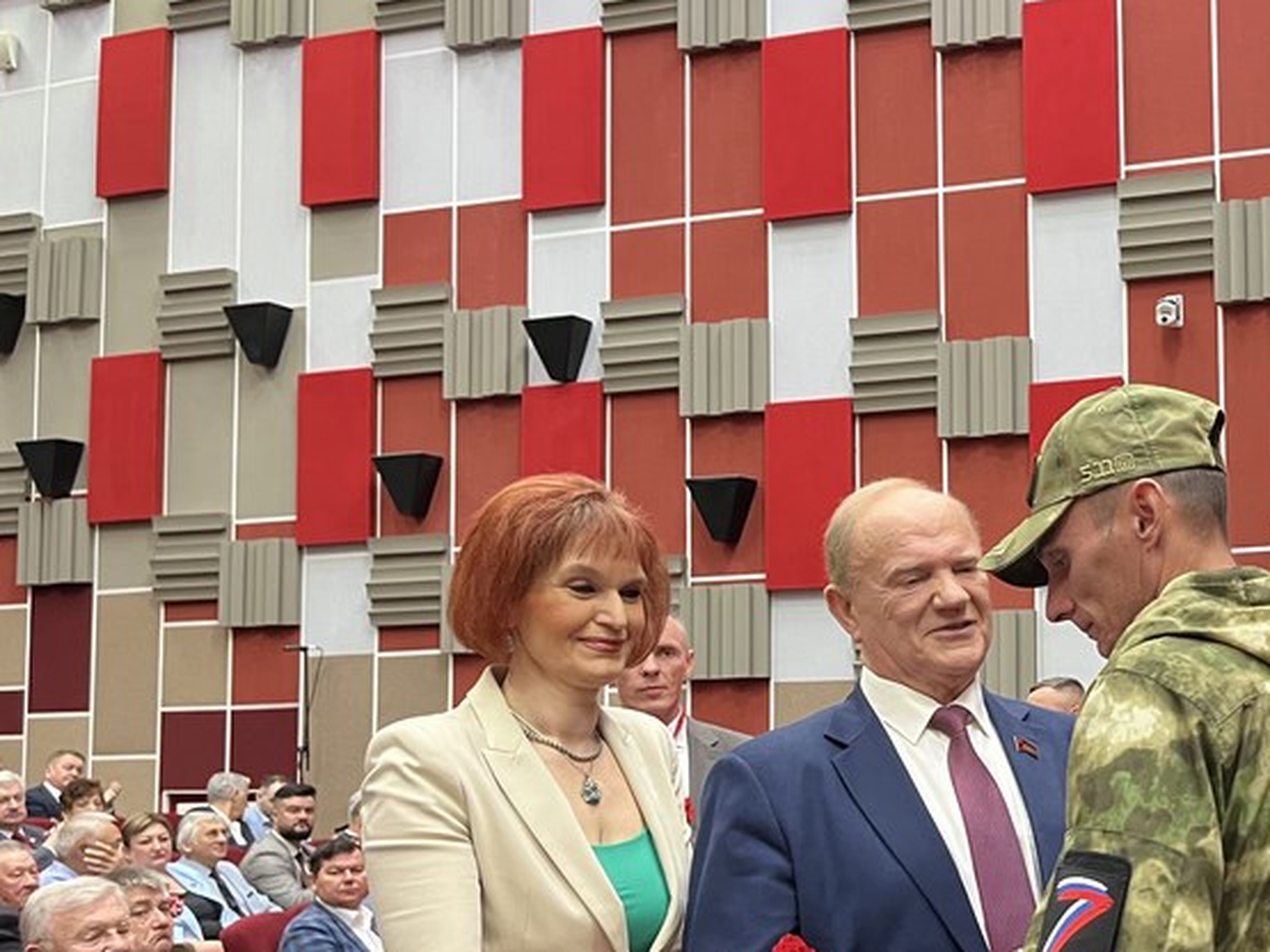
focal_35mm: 48
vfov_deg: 30.1
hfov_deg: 37.0
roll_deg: +1.6
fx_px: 1761
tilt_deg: +4.8
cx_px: 1153
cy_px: 620
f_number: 1.6
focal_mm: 5.1
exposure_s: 1/50
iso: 250
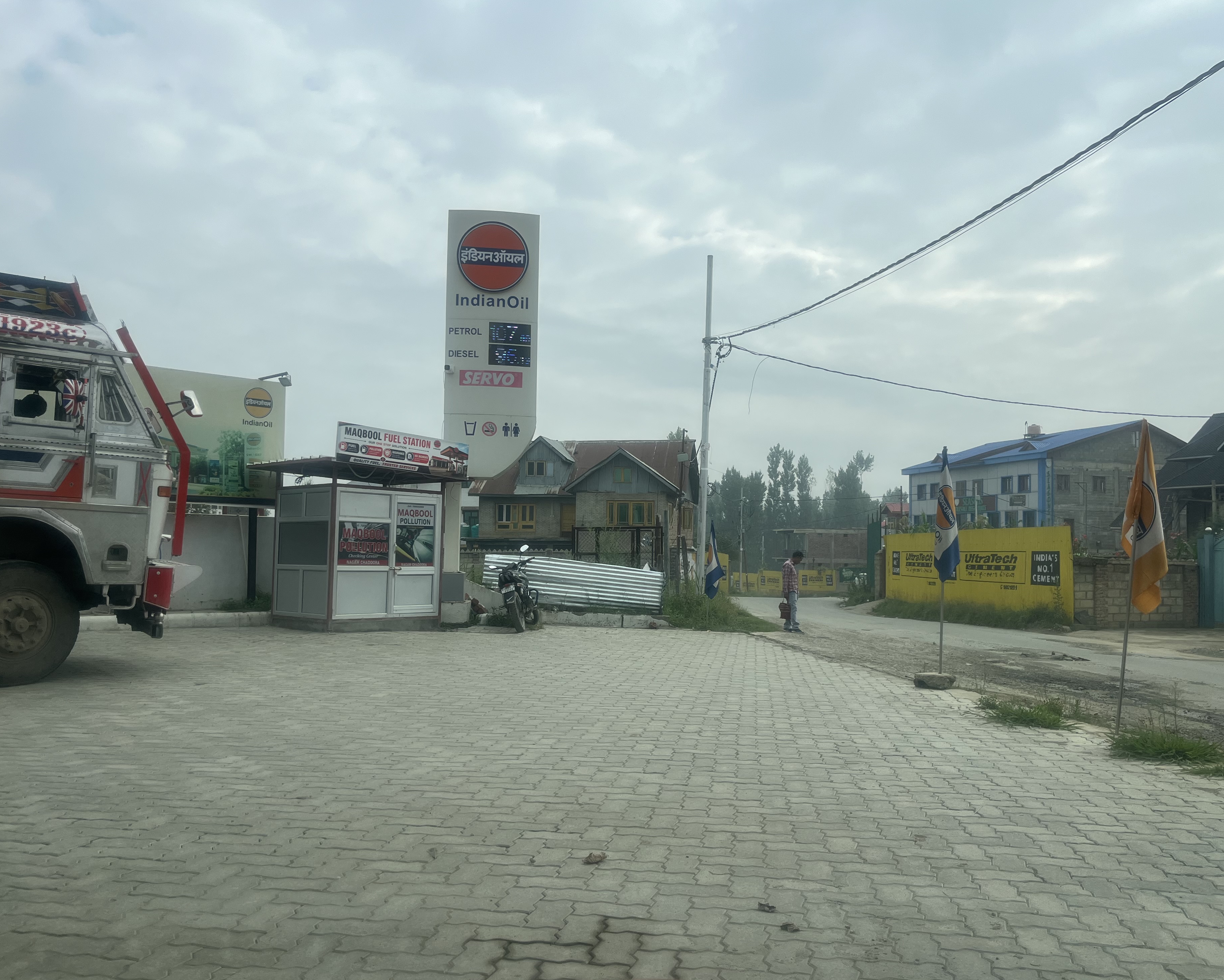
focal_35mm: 28
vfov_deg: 51.5
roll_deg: +0.8
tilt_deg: +3.8
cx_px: 641
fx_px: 1014
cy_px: 498
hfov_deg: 62.2
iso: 50
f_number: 1.6
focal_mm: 5.1
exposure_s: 1/2899
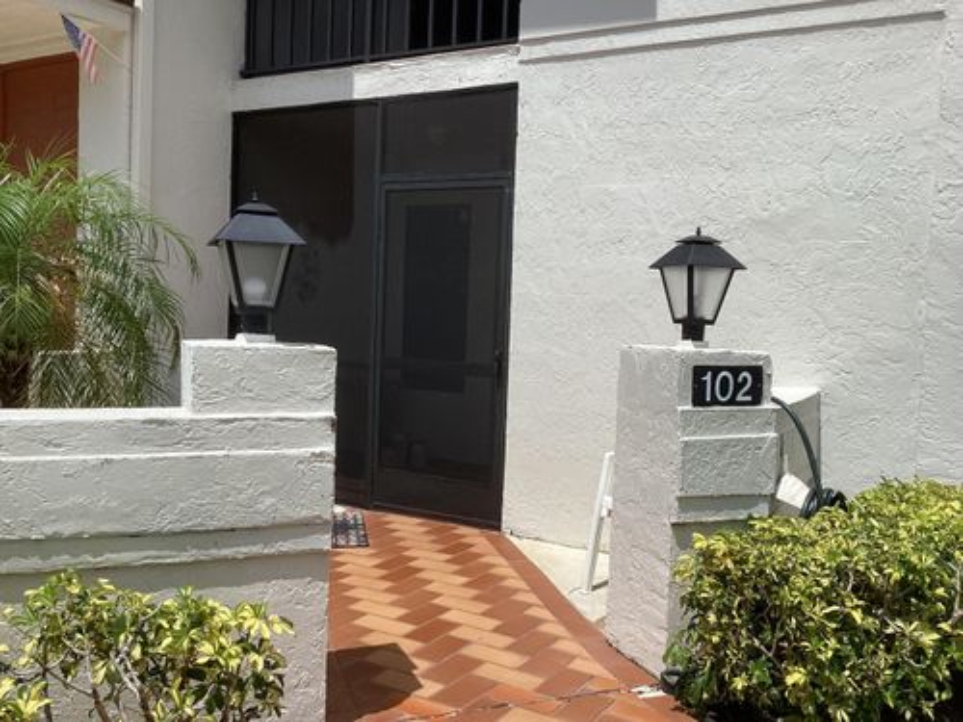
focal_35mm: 31
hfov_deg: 58.4
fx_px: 862
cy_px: 361
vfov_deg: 45.4
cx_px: 482
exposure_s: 1/2632
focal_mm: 3.3
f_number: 2.4
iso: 25
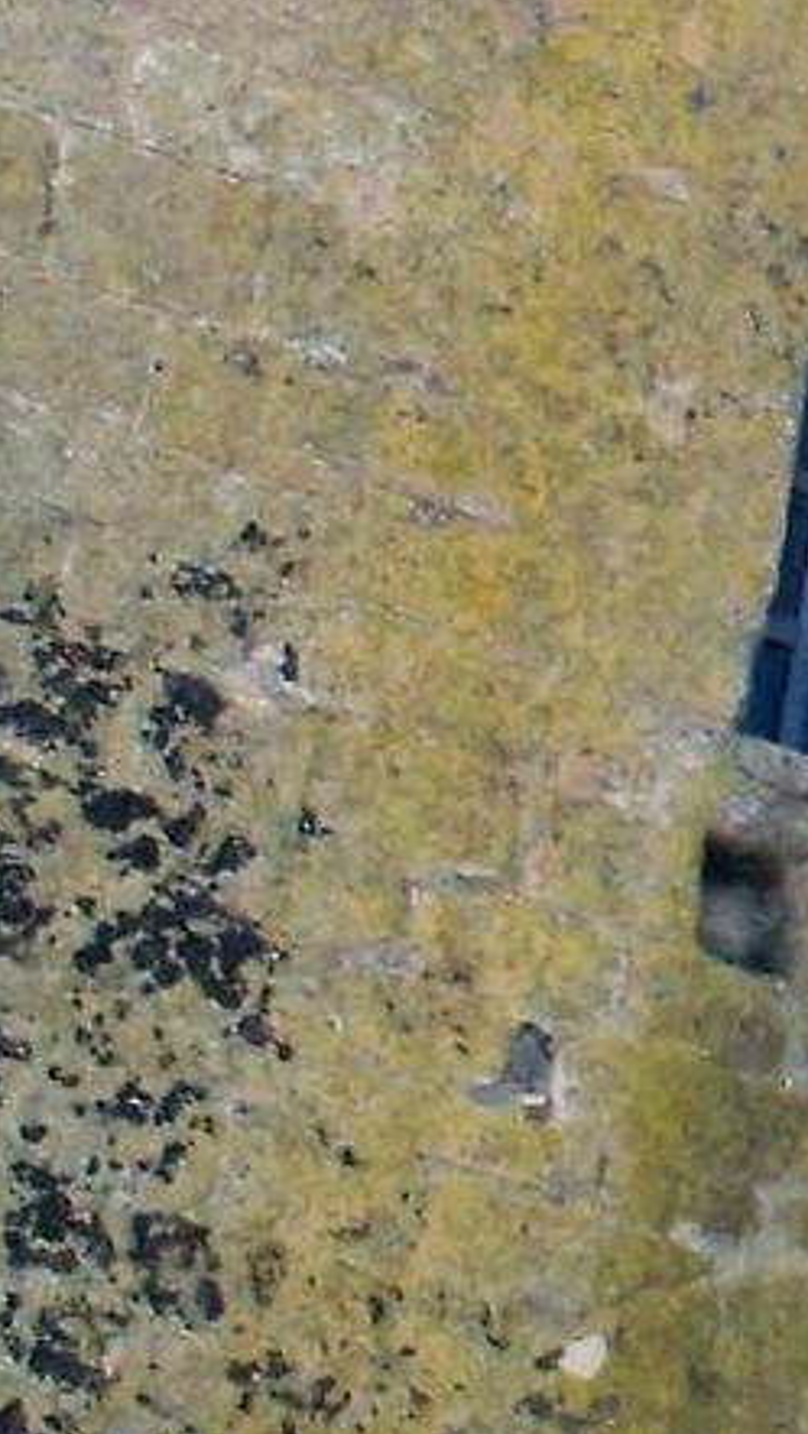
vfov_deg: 10.4
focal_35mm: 205
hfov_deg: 5.5
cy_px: -182
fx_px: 7799
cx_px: 2492
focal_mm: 24
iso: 400
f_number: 9.5
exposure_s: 1/125
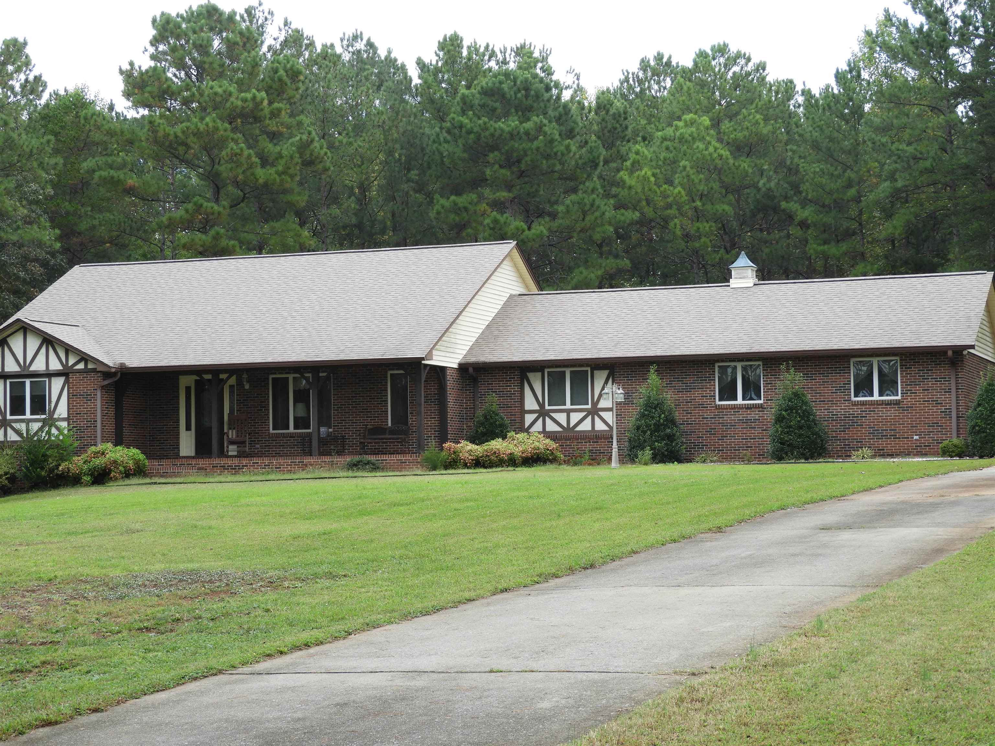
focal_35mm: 80
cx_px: 498
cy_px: 373
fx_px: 2300
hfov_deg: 24.4
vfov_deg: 18.4
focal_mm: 14.3
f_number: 4.5
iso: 100
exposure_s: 1/100
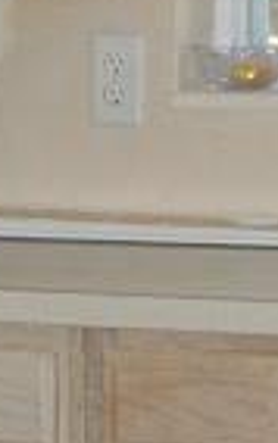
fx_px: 6066
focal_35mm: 501
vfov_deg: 4.2
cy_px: -34
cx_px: 203
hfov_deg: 2.6
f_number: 4.5
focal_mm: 31
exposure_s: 1/180
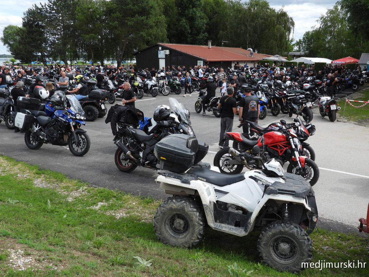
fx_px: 341
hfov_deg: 56.8
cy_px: 138
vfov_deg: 44.2
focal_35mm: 32
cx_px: 184
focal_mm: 5.8
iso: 100
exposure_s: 1/1000
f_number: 3.2
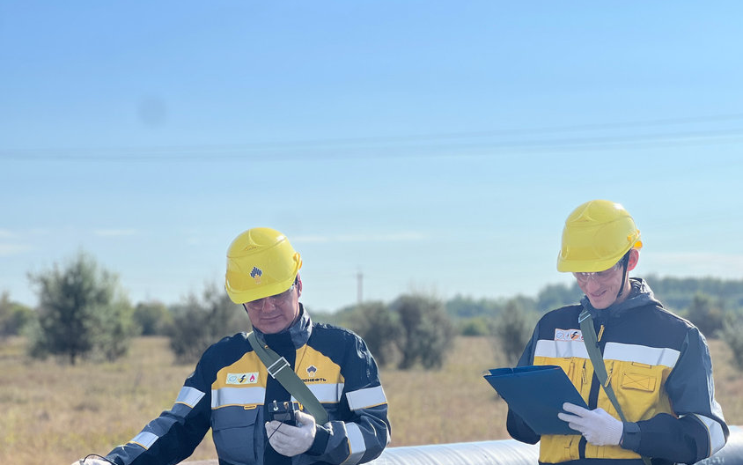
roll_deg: +0.3
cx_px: 389
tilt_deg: +1.9
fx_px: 1762
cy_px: 287
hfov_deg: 23.8
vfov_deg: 15.0
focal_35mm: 87
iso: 32
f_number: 2.8
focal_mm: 9
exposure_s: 1/1309
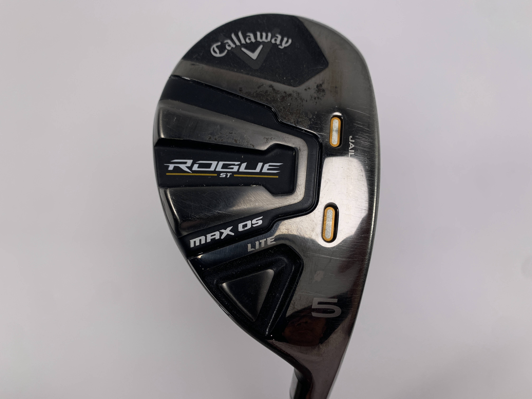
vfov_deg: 53.1
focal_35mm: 26
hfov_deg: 67.3
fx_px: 400
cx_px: 266
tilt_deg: -82.4
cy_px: 200
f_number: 1.8
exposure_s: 1/376
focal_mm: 4.25
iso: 25
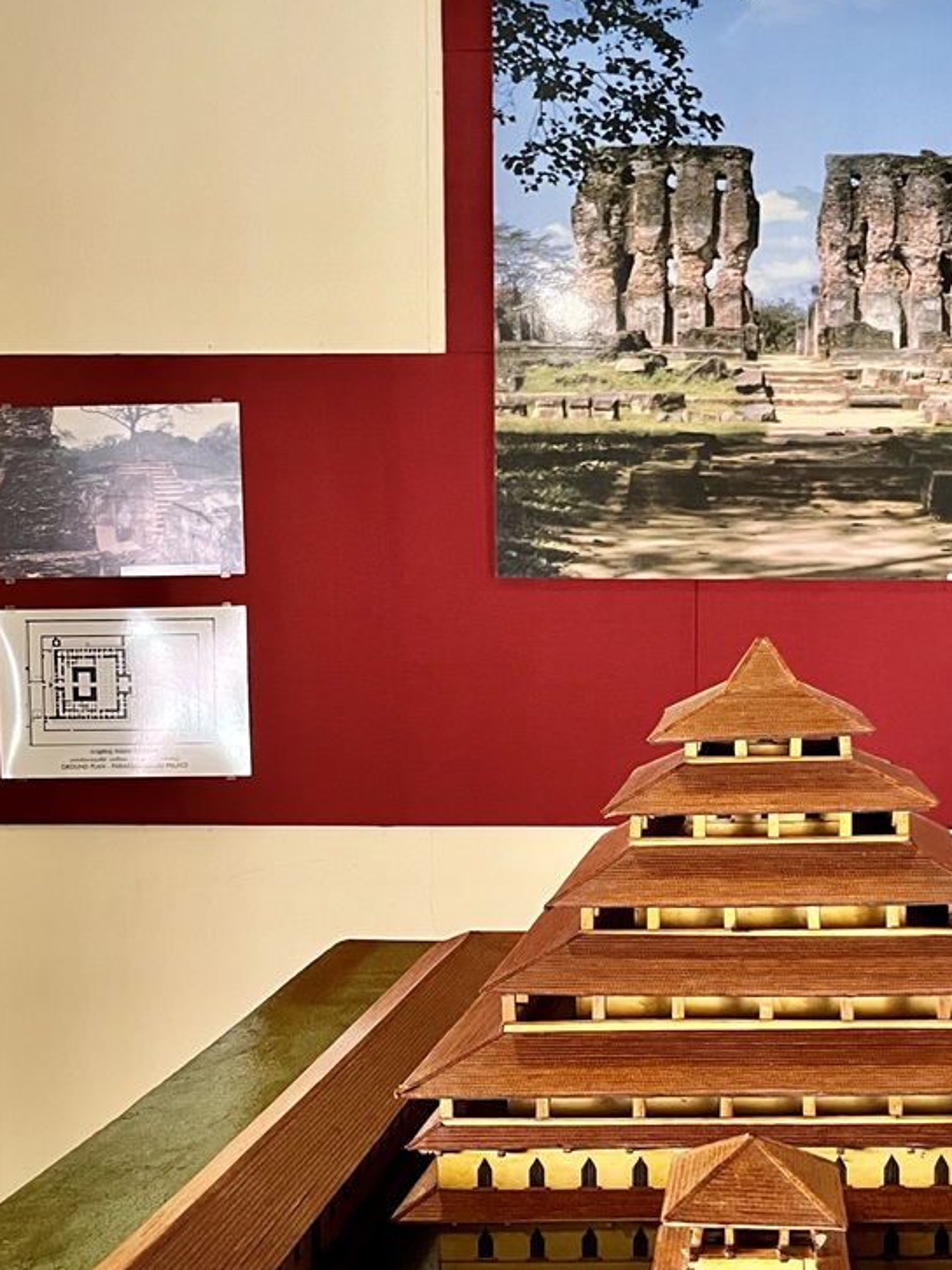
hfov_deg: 32.7
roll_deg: +0.1
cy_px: 675
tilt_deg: -3.0
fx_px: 1578
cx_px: 754
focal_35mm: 43
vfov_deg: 43.8
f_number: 1.6
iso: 500
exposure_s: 1/50
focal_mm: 5.1
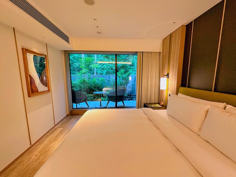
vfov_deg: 81.7
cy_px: 92
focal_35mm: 15
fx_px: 102
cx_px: 121
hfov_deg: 98.1
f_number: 2.2
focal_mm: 2.22
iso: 200
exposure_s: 1/60
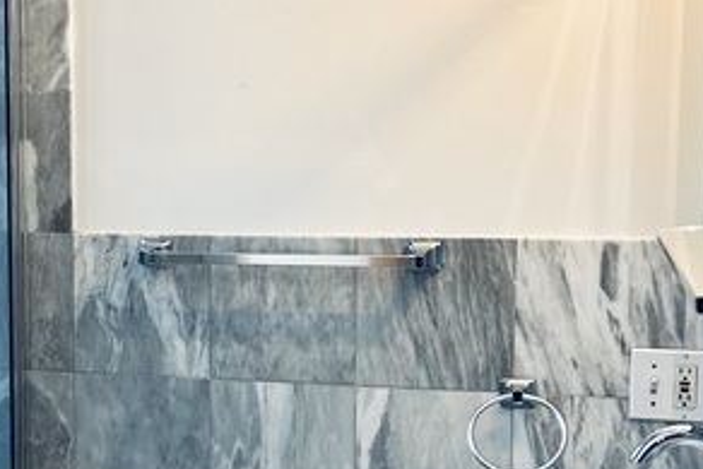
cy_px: 303
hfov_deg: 26.5
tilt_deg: -5.6
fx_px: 1446
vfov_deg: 18.4
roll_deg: -0.6
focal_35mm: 74
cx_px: 89
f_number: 1.5
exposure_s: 1/60
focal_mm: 5.7
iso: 100
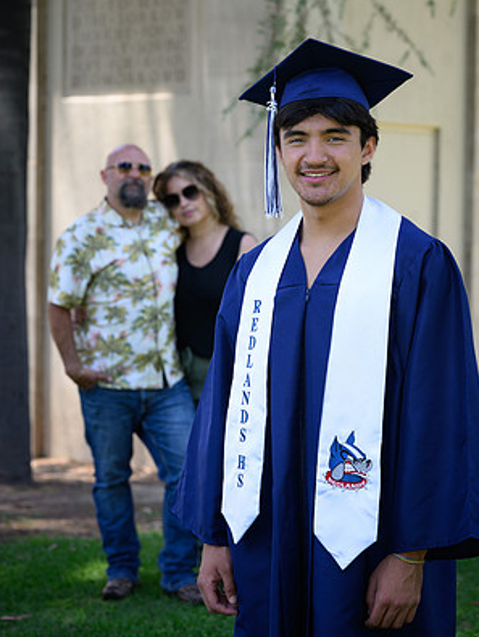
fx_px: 1713
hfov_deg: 15.9
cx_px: 240
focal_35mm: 93
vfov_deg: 21.1
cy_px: 300
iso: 100
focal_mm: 85
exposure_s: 1/125
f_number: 5
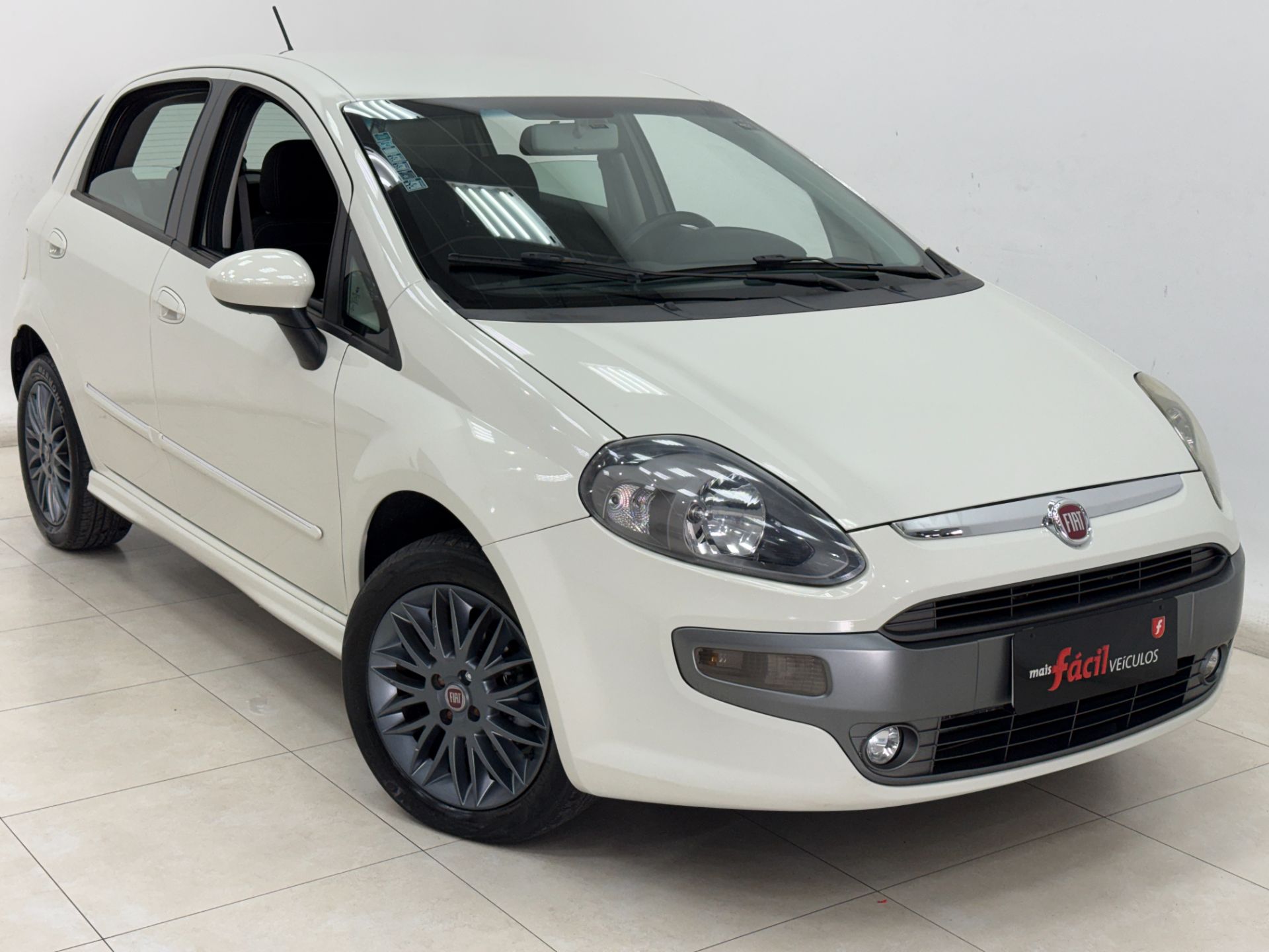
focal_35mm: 48
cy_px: 476
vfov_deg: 30.3
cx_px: 634
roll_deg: -0.3
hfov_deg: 39.7
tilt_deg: -12.6
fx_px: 1760
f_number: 1.78
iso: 64
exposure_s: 1/120
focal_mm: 6.76
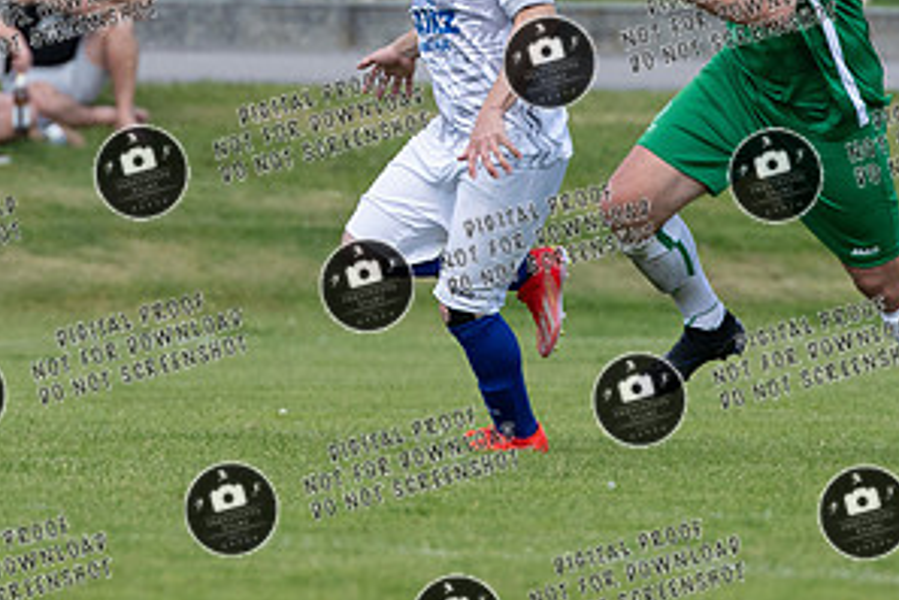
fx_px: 18004
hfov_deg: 2.9
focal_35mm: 721
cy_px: -78
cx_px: 335
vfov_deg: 1.9
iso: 500
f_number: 3.5
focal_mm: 200
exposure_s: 1/1600
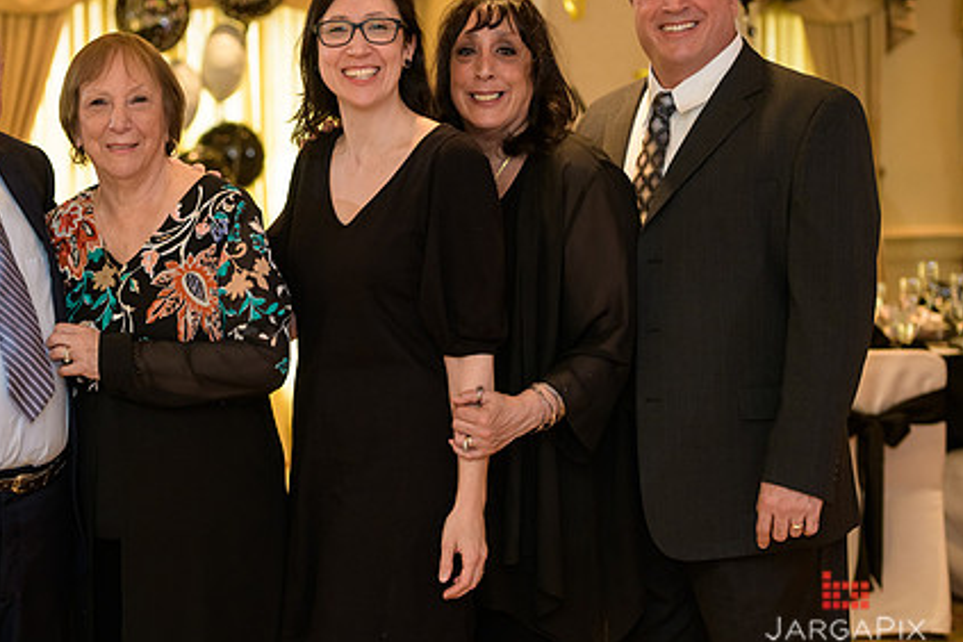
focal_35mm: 96
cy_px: 249
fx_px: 2568
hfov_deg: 21.2
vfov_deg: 14.2
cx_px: 323
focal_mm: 70
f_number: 3.2
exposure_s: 1/125
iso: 1600
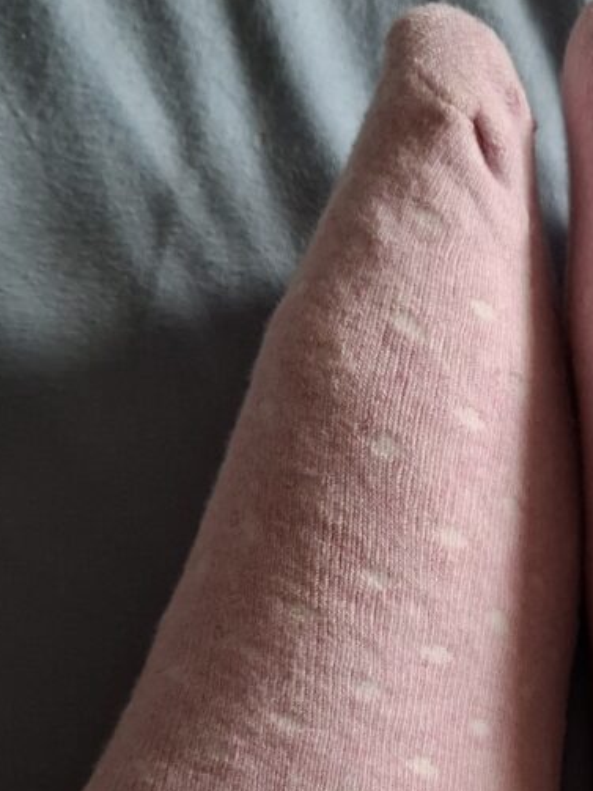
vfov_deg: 30.9
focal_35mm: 61
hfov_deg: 23.2
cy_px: 639
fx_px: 1394
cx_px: 574
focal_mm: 5.54
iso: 400
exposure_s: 1/25
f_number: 1.8
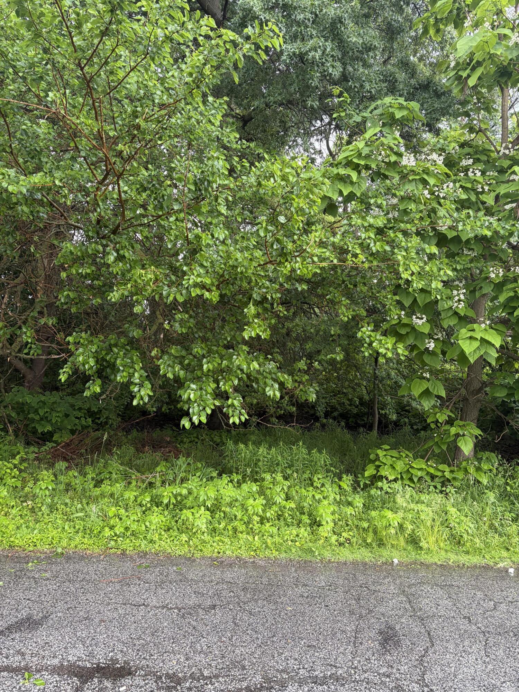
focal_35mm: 26
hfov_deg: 53.1
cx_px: 260
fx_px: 520
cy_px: 346
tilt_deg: +4.4
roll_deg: -0.8
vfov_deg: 67.3
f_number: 1.6
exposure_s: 1/122
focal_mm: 5.96
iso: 125
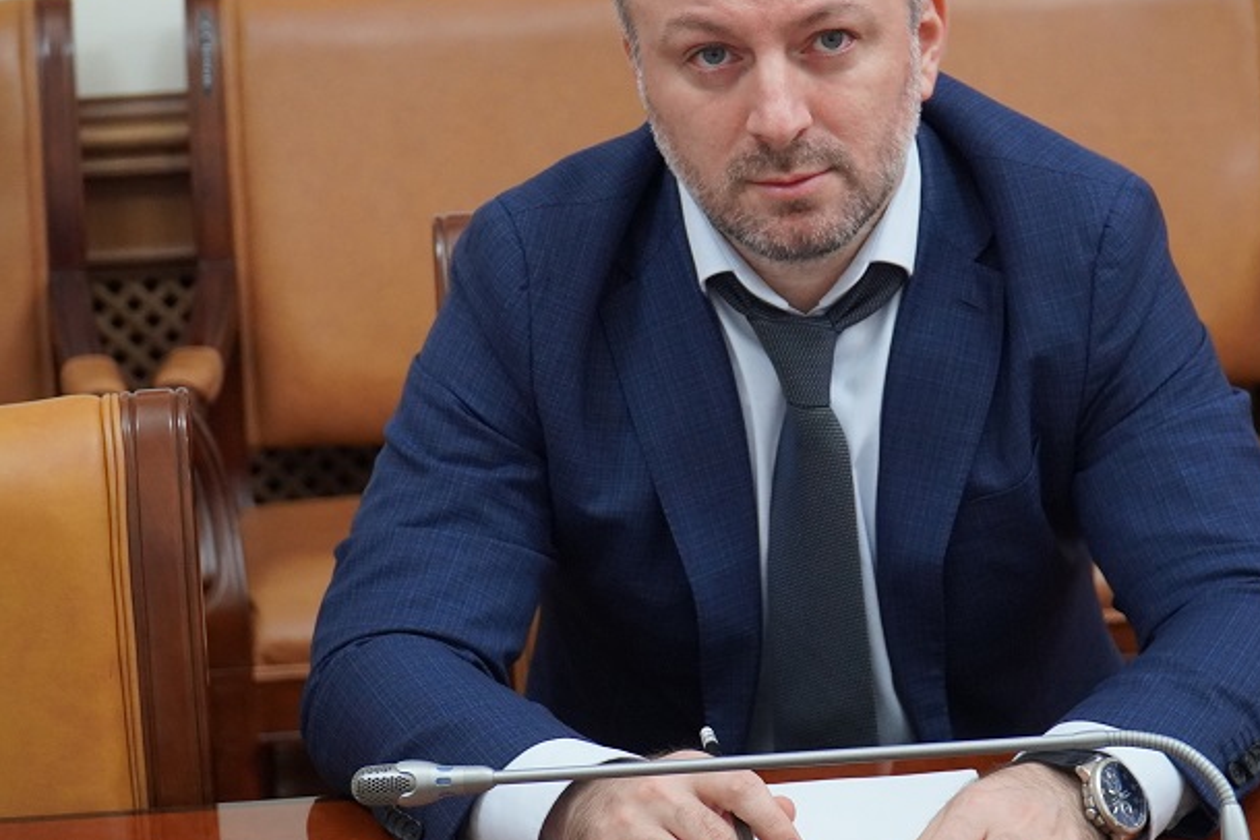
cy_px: 333
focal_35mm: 102
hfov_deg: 20.0
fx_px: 3570
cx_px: 761
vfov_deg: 13.4
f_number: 4
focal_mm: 46
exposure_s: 1/160
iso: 2000
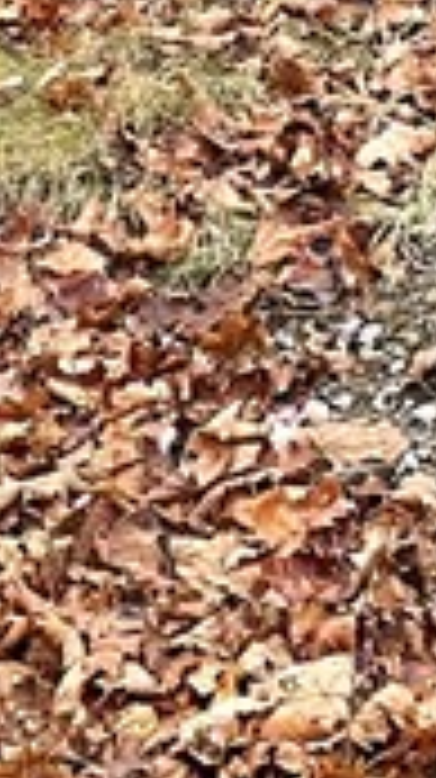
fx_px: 3853
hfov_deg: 6.5
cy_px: -270
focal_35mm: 187
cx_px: 31
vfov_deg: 11.2
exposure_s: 1/120
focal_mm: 3
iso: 40
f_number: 1.8
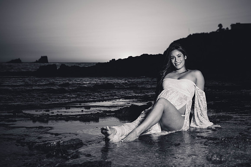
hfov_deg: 30.6
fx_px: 457
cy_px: 67
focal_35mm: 66
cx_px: 150
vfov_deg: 20.7
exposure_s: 1/2000
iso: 64
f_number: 4
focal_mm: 55
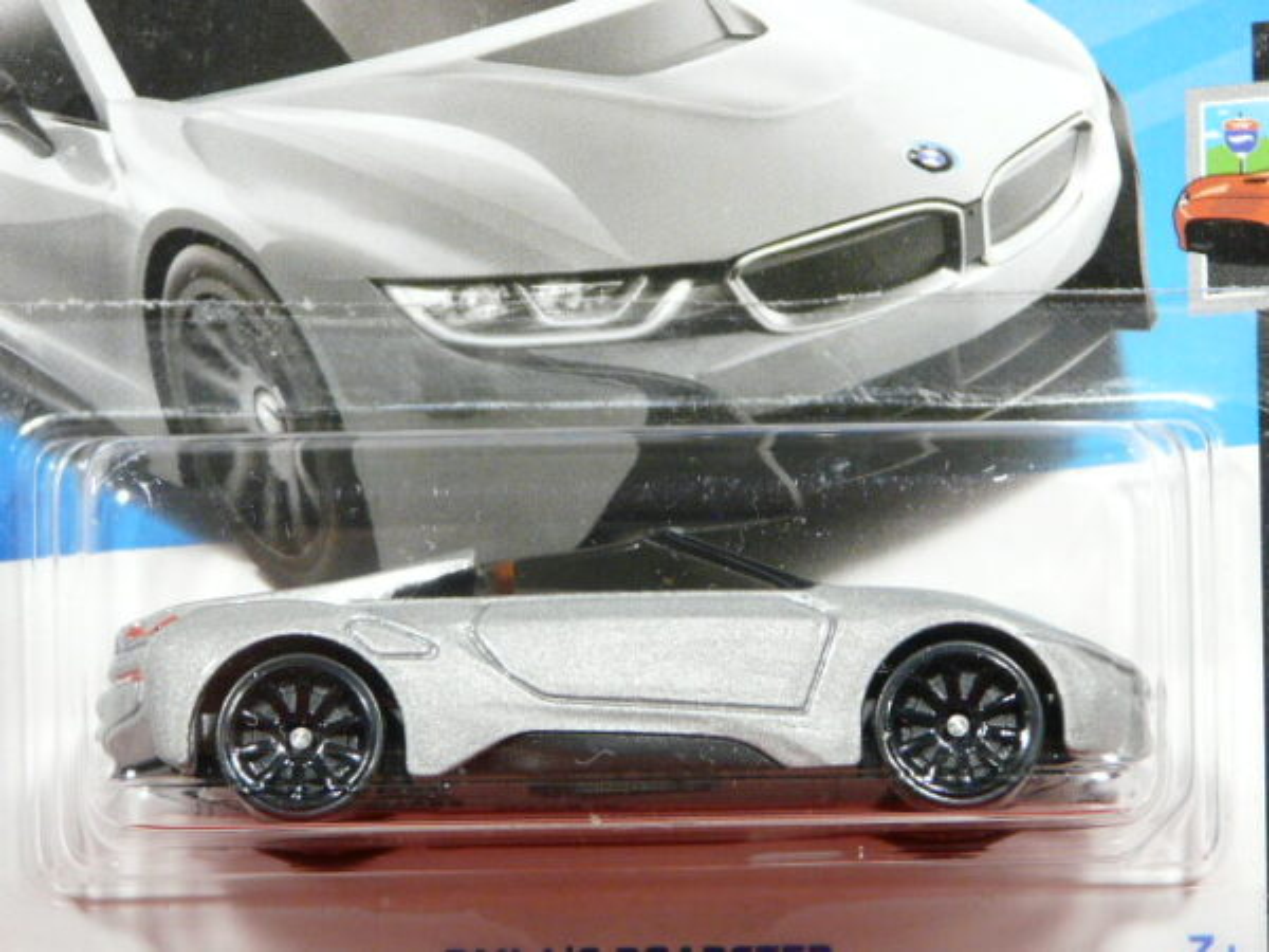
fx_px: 5609
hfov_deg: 12.9
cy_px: 476
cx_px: 634
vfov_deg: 9.7
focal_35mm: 153
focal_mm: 15.8
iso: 200
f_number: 3.6
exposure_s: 1/30
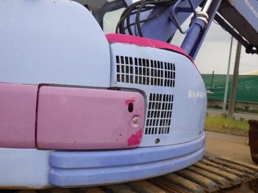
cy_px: 105
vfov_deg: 42.9
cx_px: 115
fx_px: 246
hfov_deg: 55.3
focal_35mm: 33
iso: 125
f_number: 4.2
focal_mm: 5
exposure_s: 1/160
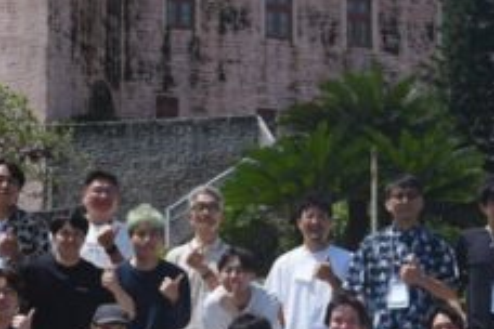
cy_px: 197
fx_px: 1852
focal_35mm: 135
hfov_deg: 15.1
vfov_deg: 10.2
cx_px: 87
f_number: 5
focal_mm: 30
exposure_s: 1/800
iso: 100
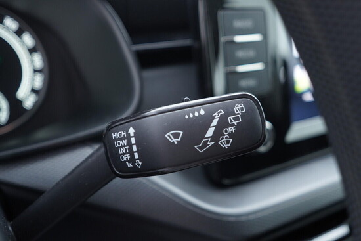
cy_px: 120
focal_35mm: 36
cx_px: 180
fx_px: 361
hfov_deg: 53.1
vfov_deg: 36.9
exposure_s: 1/40
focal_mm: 24
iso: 400
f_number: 2.8
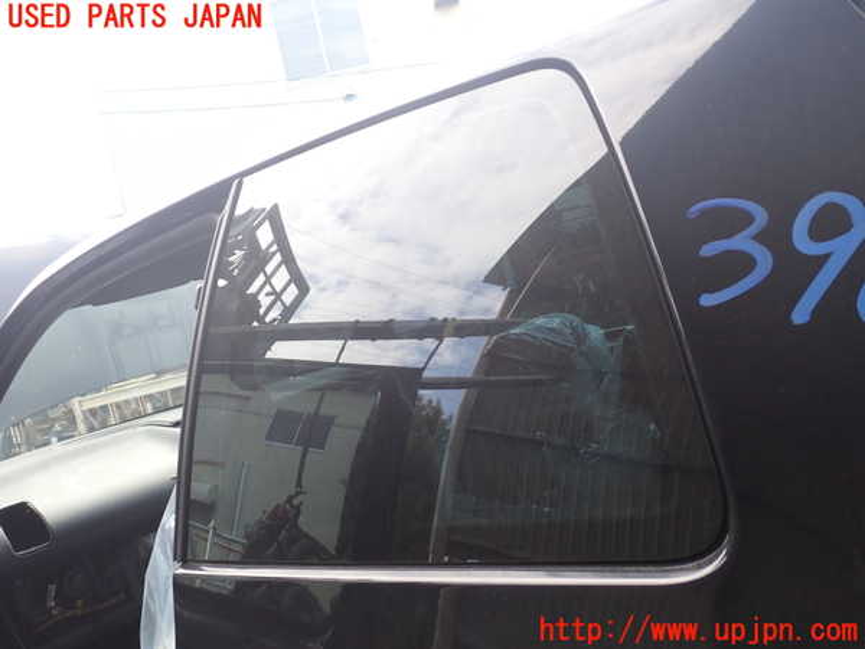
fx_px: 750
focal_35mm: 30
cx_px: 432
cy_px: 324
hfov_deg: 60.0
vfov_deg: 46.8
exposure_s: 1/125
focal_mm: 5.4
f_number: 3.2
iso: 100
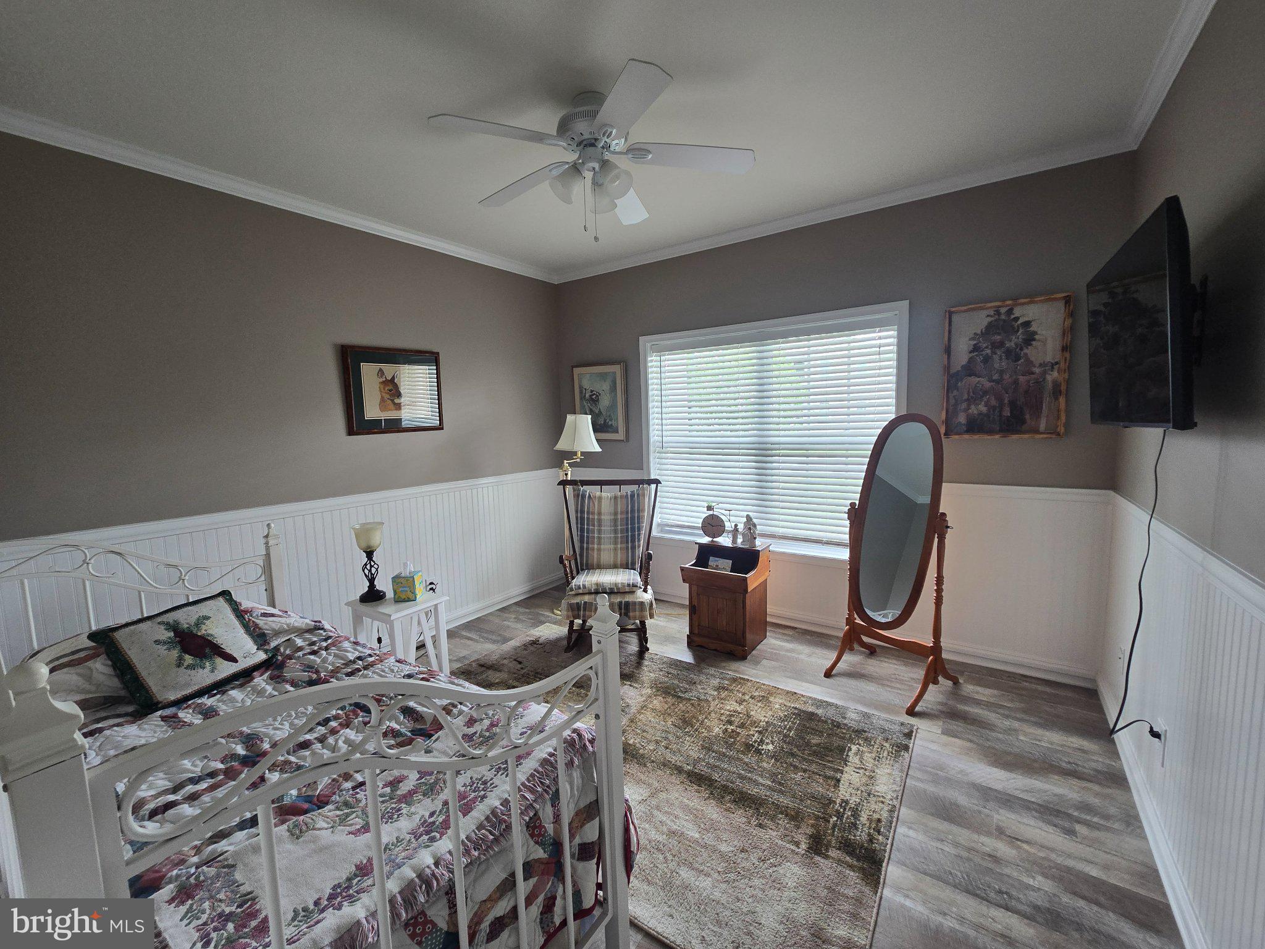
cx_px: 632
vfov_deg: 89.9
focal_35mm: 13
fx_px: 475
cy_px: 474
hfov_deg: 106.2
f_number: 2.2
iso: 125
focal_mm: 2.2
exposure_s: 1/60
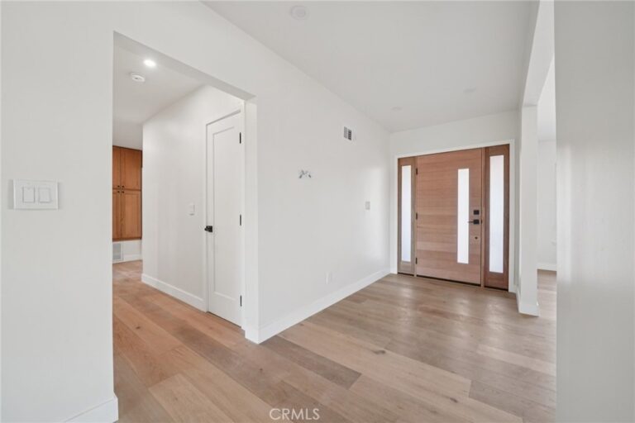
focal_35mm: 13
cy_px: 212
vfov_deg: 85.4
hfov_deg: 108.3
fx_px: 229
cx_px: 318
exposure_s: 1/25
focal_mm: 13
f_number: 8
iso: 400
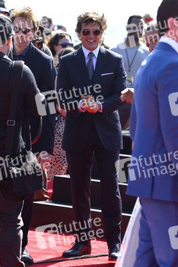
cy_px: 134
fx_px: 1482
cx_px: 89
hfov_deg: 6.9
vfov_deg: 10.3
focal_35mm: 200
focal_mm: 200
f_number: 6.3
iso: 160
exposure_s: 1/250
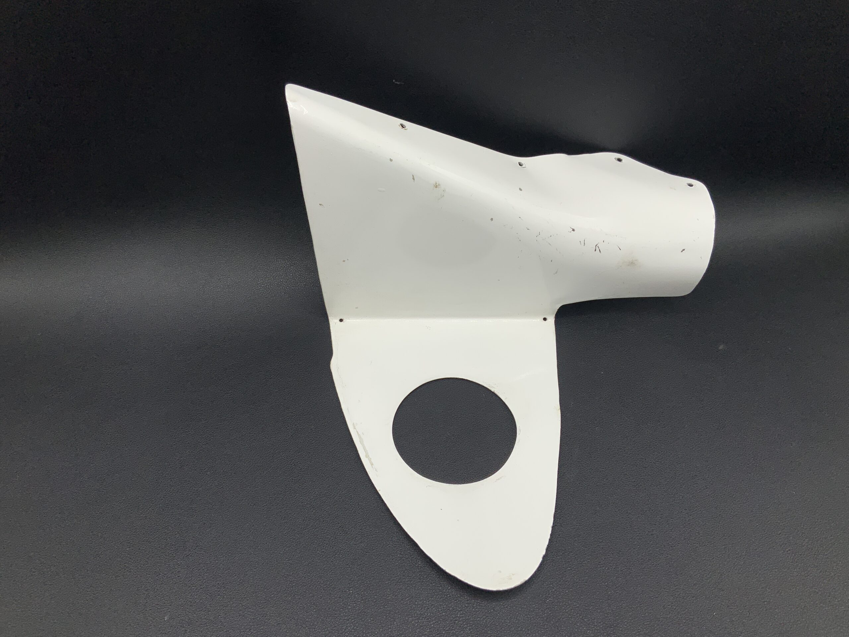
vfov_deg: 48.2
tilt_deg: -50.4
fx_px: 711
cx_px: 424
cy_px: 318
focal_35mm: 29
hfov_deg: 61.7
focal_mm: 3
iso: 16
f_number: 1.8
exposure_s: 1/700
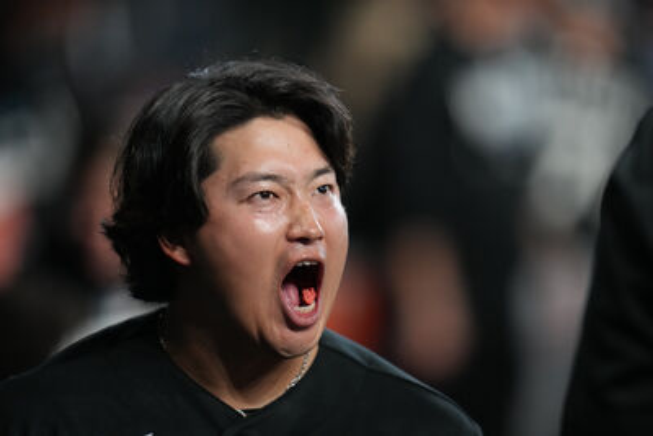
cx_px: 326
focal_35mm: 400
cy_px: 218
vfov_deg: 3.4
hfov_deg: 5.2
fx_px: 7258
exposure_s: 1/1600
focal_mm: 400
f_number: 2.8
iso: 4000
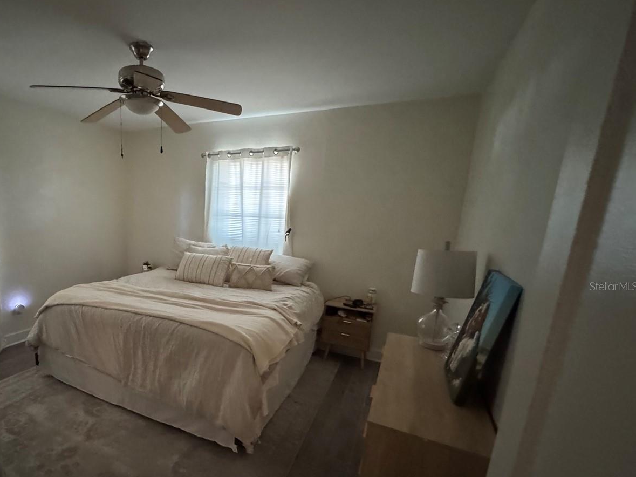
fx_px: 349
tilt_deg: -13.3
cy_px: 286
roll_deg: -1.6
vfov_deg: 68.0
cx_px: 209
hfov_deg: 81.6
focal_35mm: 19
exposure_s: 1/40
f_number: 2.2
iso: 1250
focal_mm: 2.22
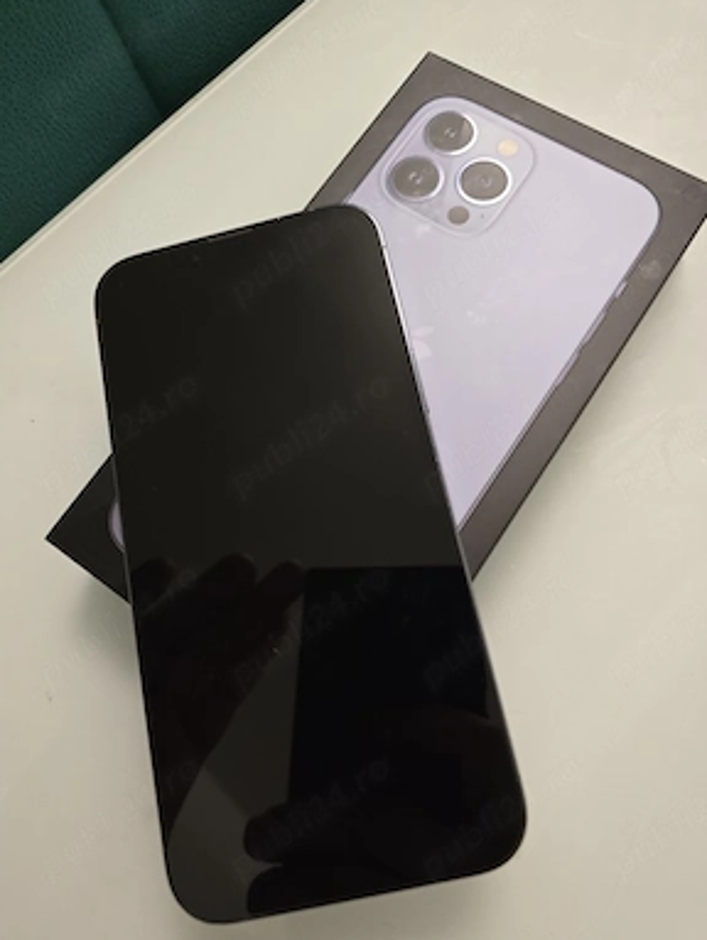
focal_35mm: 24
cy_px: 464
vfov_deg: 71.5
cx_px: 358
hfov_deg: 56.9
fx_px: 652
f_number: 1.7
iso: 1000
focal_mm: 6.3
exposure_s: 1/37.2
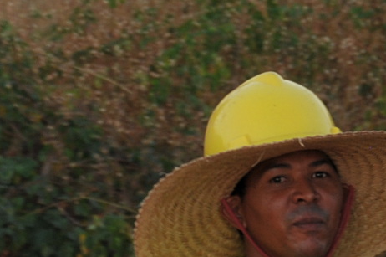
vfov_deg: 3.4
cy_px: 73
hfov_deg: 5.1
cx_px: 241
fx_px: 4327
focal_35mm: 404
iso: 250
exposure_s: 1/50
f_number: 5.6
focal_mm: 58
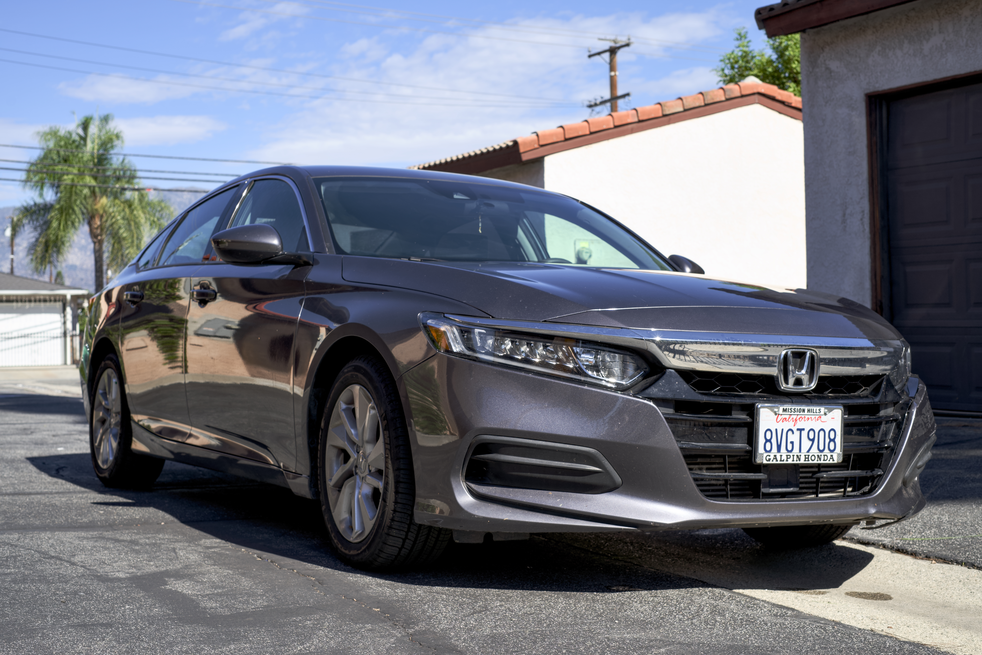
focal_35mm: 50
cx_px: 491
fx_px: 1364
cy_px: 328
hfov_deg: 39.6
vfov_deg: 27.0
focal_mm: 50
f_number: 7.1
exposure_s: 1/125
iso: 100
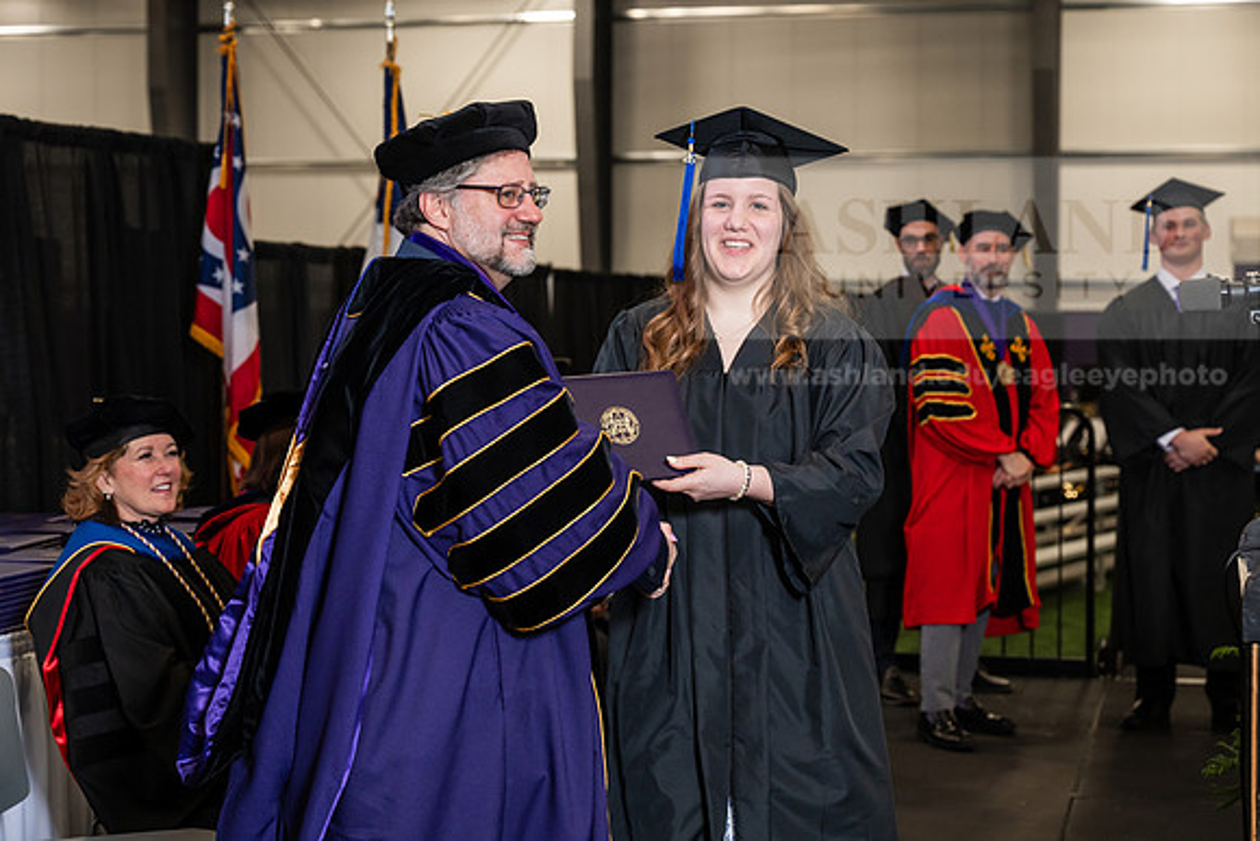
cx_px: 630
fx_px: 2450
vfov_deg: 19.5
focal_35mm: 70
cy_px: 420
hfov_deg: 28.8
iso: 1250
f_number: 4.5
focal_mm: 70
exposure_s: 1/200
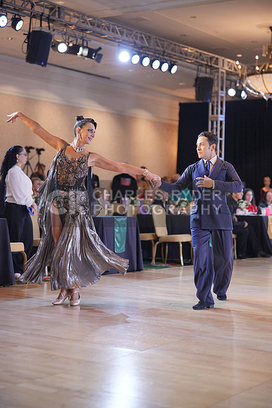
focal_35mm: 66
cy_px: 204
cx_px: 136
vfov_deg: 30.5
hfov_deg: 20.6
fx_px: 747
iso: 1600
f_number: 2
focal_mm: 66
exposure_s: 1/500
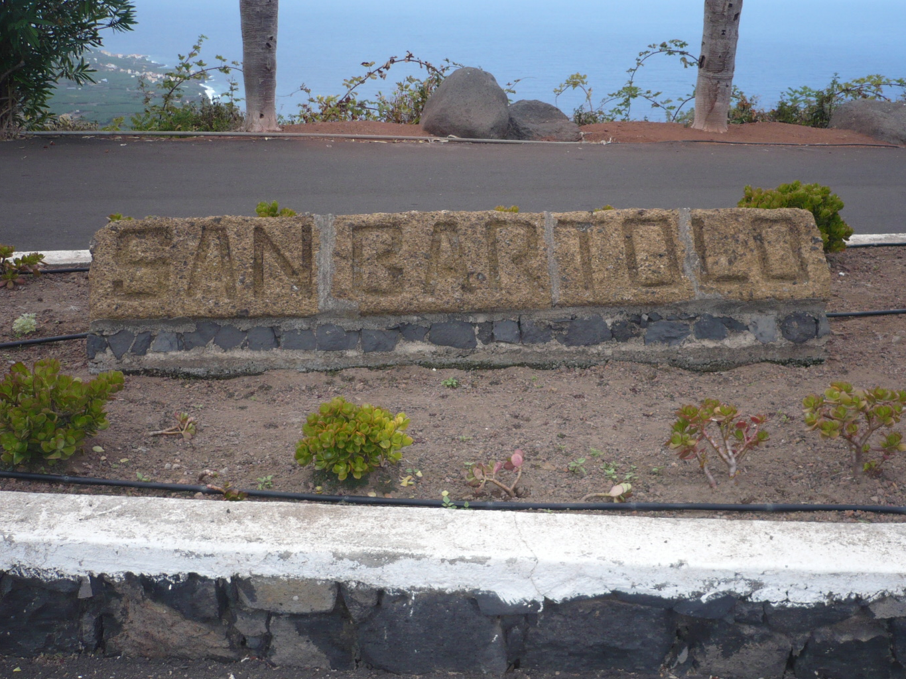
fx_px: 1073
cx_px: 501
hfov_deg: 45.7
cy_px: 303
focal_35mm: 41
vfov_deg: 35.1
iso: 100
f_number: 2.8
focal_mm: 5.8
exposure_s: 1/800
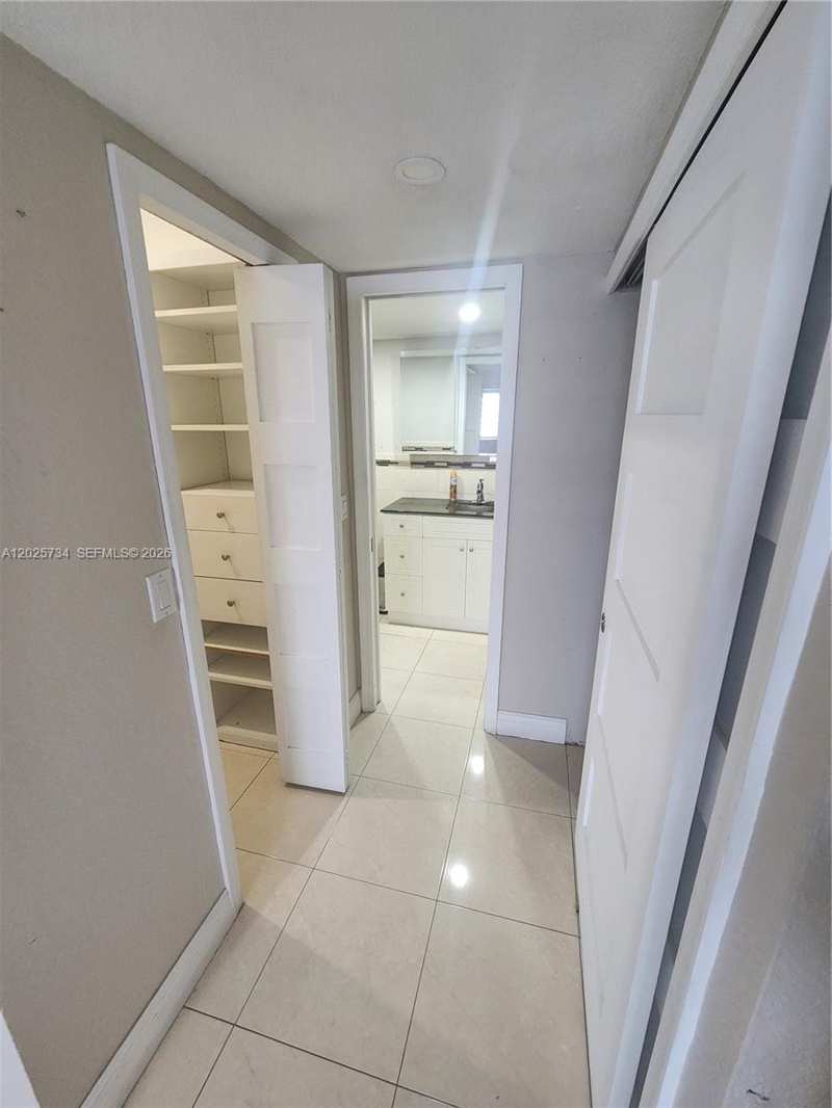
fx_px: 416
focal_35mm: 13
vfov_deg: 106.2
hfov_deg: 89.9
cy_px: 554
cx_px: 416
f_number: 2.2
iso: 400
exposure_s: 1/60
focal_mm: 2.2
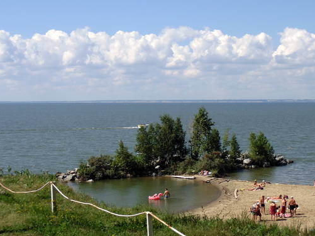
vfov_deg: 19.9
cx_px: 176
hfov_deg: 26.3
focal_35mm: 74
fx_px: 674
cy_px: 126
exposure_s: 1/125
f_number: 11.1
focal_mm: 10.4
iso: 80
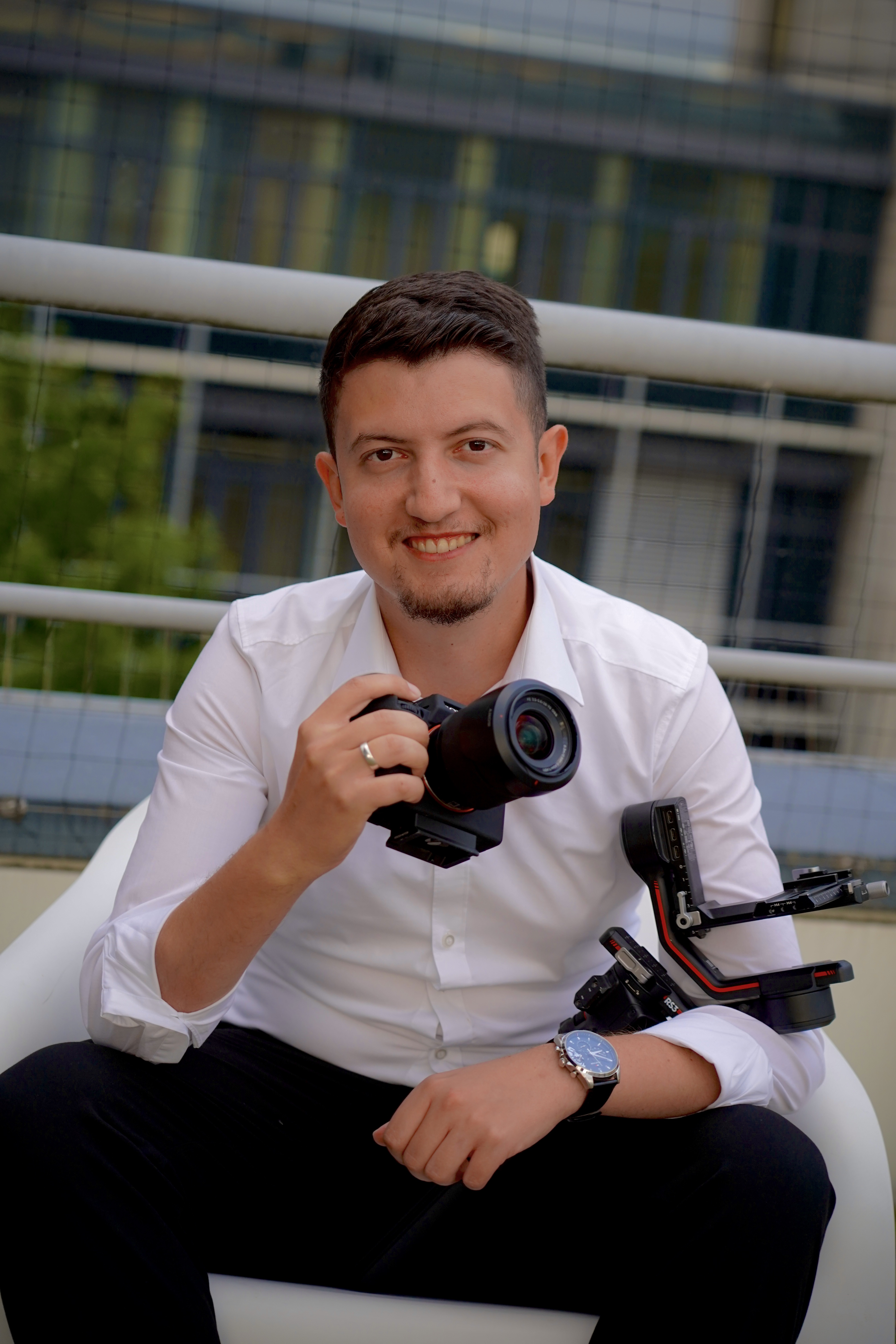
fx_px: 2874
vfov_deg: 26.3
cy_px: 672
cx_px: 448
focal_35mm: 77
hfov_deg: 17.7
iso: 640
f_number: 4
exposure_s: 1/160
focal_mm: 77
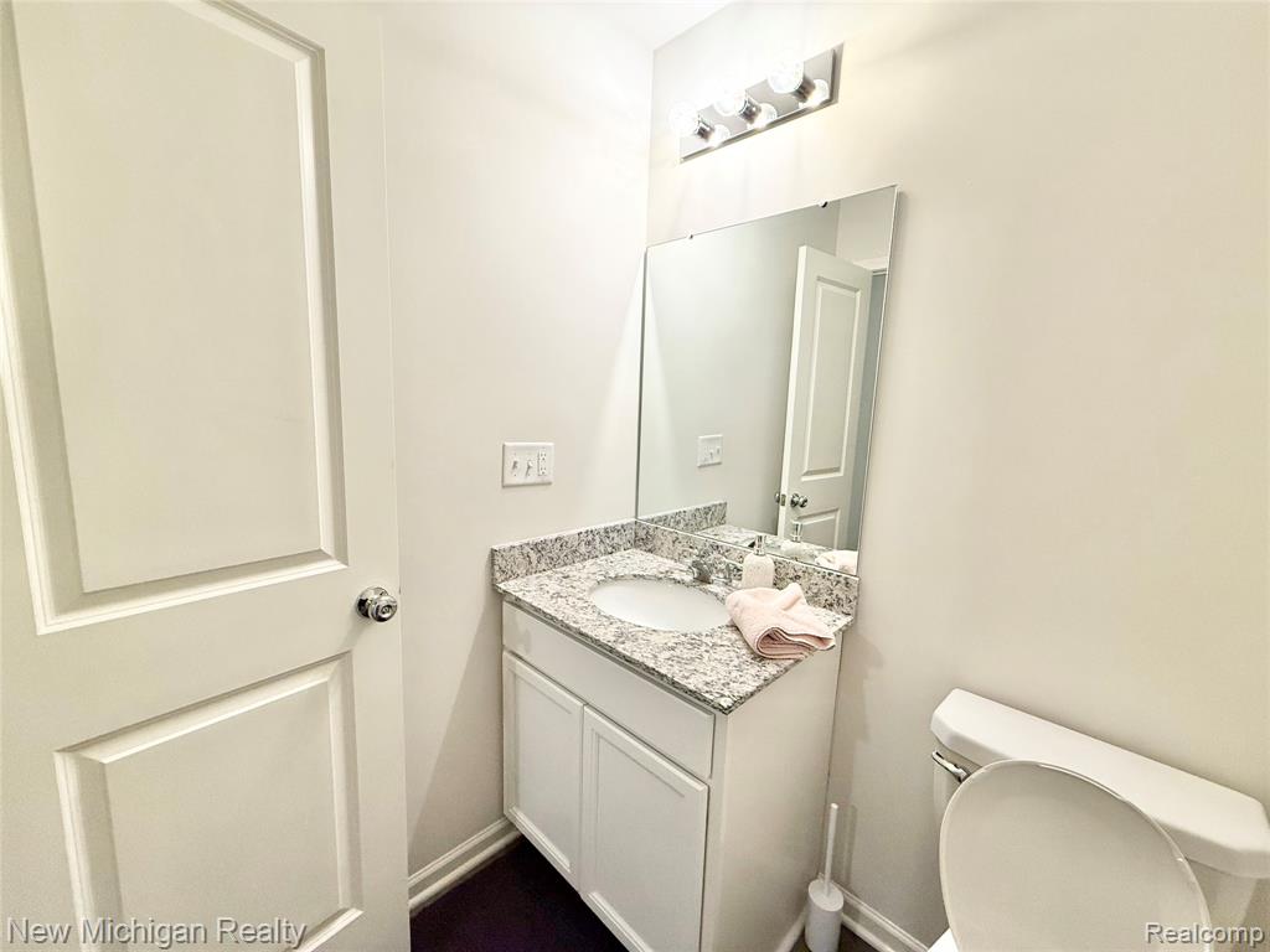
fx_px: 514
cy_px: 476
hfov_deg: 102.1
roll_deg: -1.8
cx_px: 635
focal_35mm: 14
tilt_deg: -8.1
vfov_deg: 85.7
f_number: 2.2
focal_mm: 2.22
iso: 320
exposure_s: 1/120
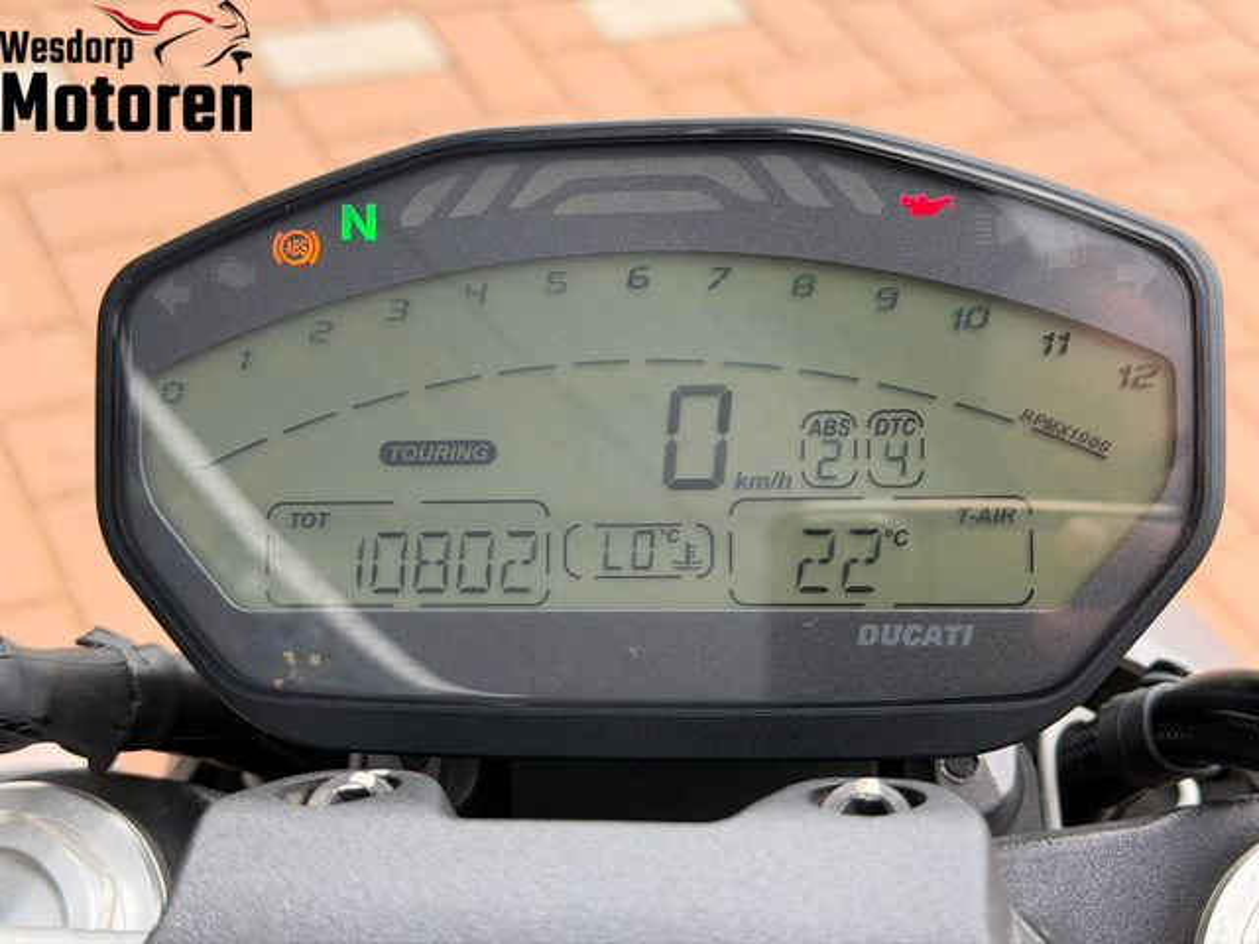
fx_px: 1746
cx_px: 630
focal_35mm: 48
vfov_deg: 30.3
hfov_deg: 39.7
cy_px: 472
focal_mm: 6.76
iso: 64
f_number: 1.78
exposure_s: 1/587
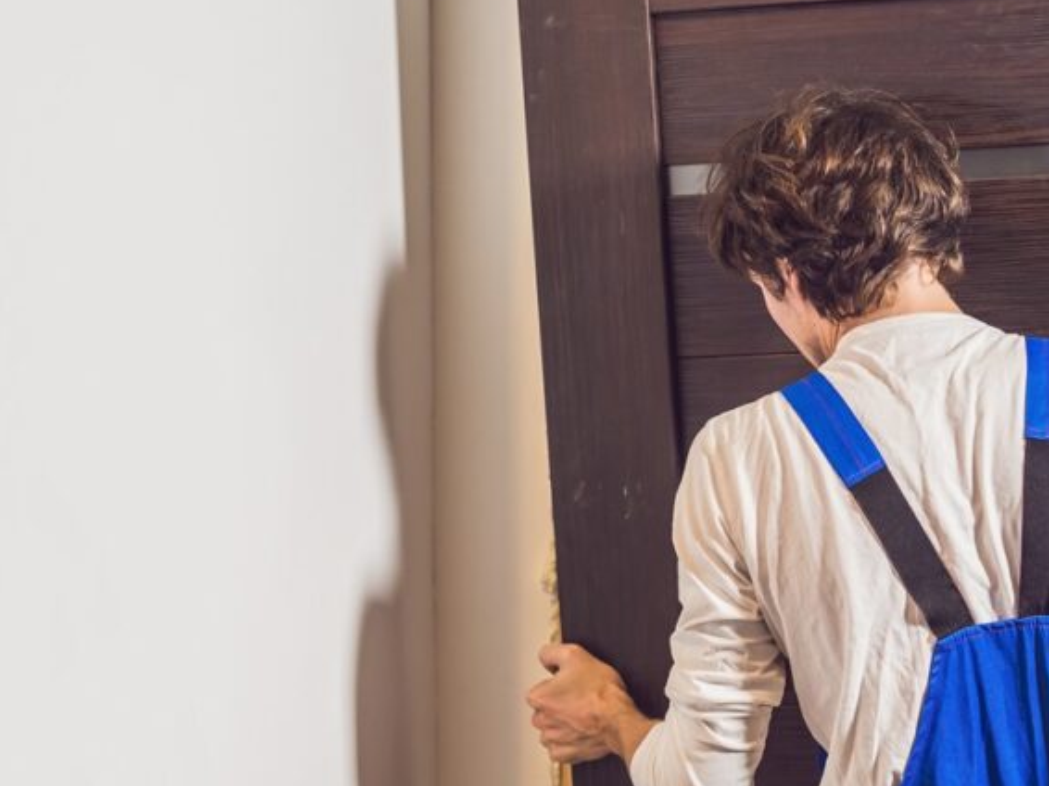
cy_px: 396
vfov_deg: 17.0
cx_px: 916
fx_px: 2635
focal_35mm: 87
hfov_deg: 22.1
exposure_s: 1/125
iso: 640
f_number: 2.8
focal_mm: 50
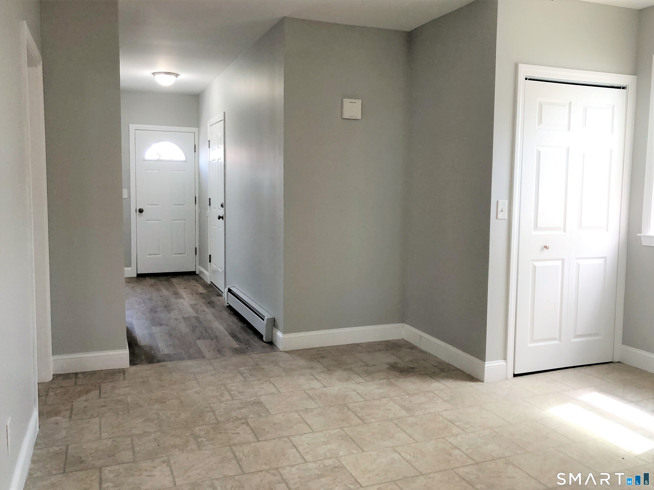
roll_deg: +0.6
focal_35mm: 28
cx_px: 327
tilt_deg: -2.5
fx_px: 529
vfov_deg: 49.7
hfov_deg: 63.4
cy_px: 245
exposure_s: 1/30
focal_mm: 3.99
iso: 32
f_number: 1.8
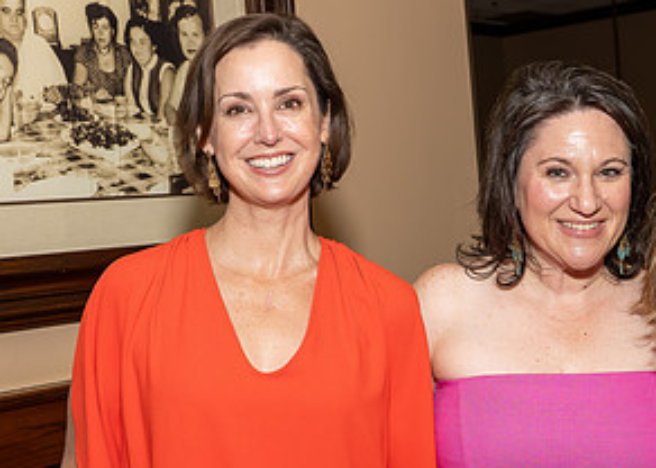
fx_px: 1266
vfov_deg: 20.9
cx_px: 477
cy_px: 301
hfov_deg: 28.7
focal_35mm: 68
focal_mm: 29
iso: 500
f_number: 7.1
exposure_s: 1/250
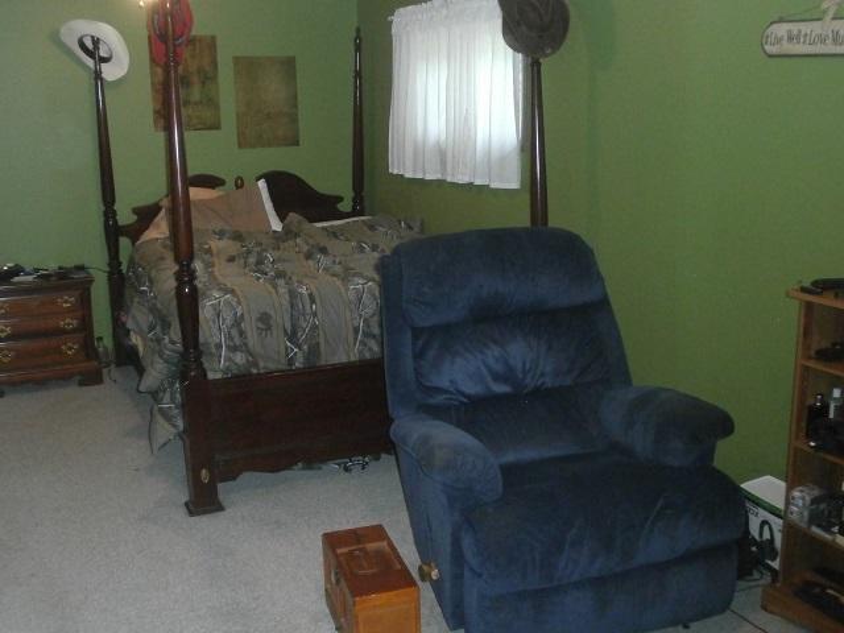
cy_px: 316
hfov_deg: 49.0
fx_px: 927
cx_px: 422
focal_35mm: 38
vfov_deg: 37.7
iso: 800
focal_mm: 6.67
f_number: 3.9
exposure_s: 1/40
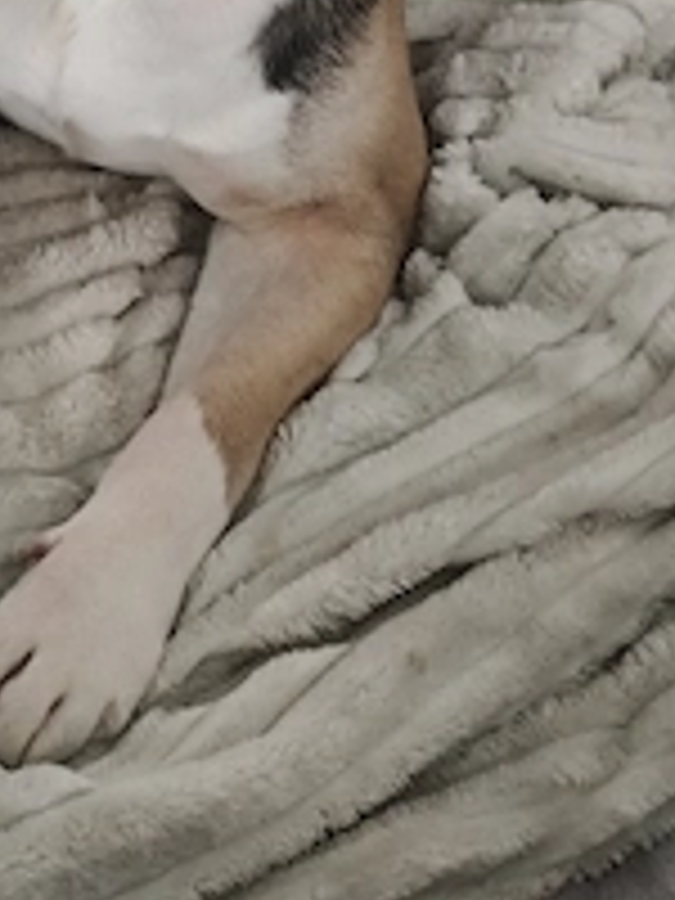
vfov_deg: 20.6
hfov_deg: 15.9
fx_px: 2392
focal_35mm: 92
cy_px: 4
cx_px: 94
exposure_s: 1/14.3
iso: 4000
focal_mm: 6.19
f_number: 1.65
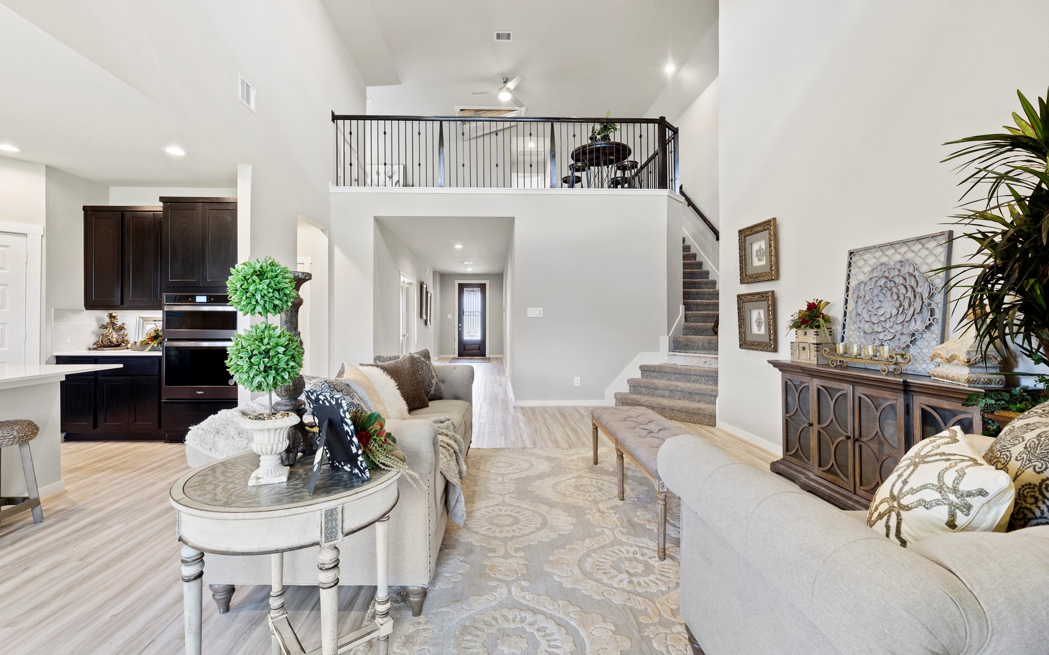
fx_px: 429
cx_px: 503
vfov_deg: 74.7
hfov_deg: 101.4
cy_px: 314
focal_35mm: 15
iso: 800
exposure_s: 1/6
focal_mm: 14
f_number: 8
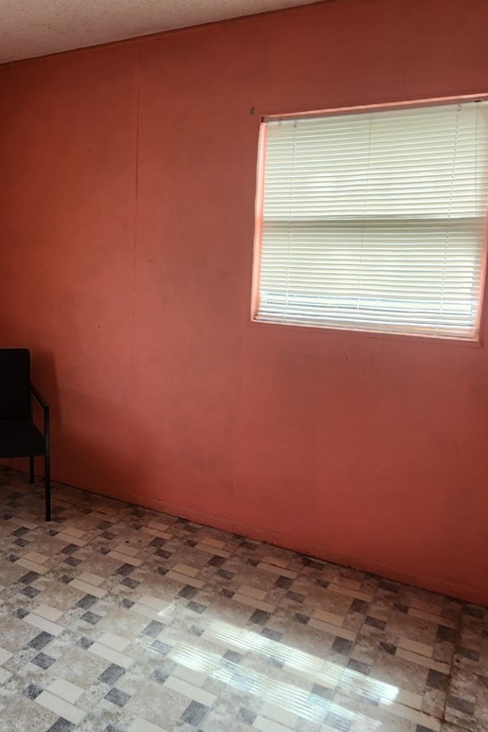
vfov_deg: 65.2
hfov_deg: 43.0
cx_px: 61
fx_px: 570
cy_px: 315
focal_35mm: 28
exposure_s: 1/60
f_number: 2.2
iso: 100
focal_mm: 2.2
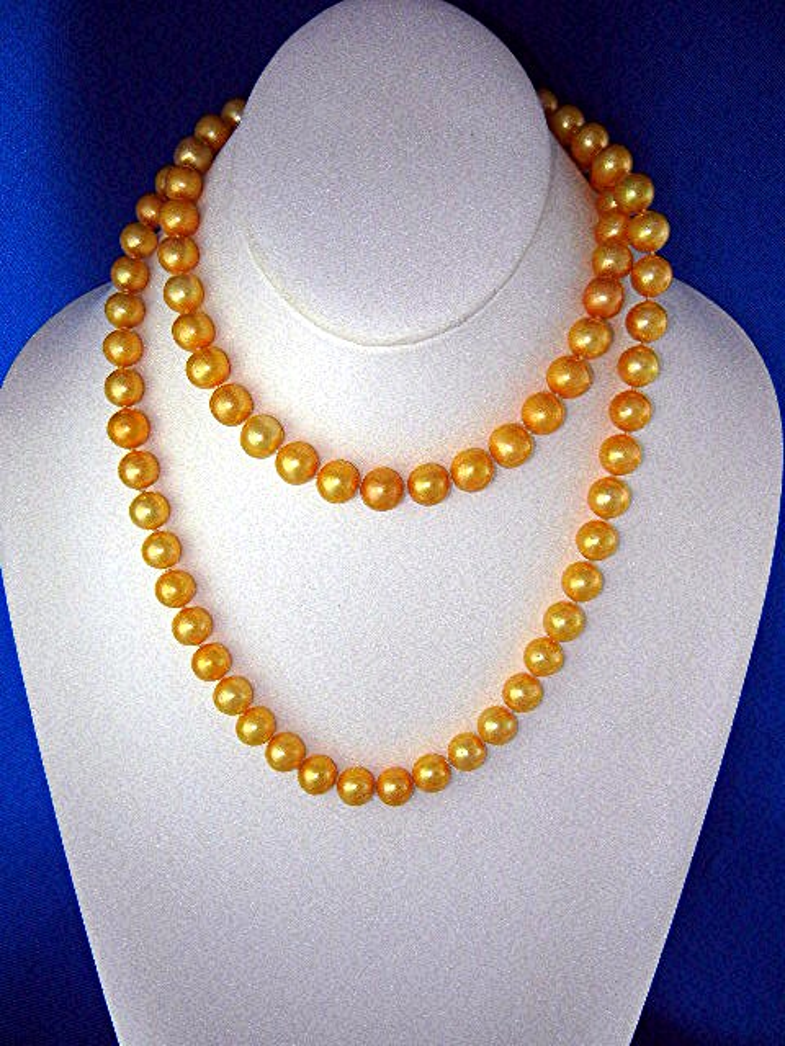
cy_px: 523
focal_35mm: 34
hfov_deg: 41.8
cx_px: 392
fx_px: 1028
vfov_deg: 54.0
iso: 230
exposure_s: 1/40
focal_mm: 6.2
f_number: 7.2
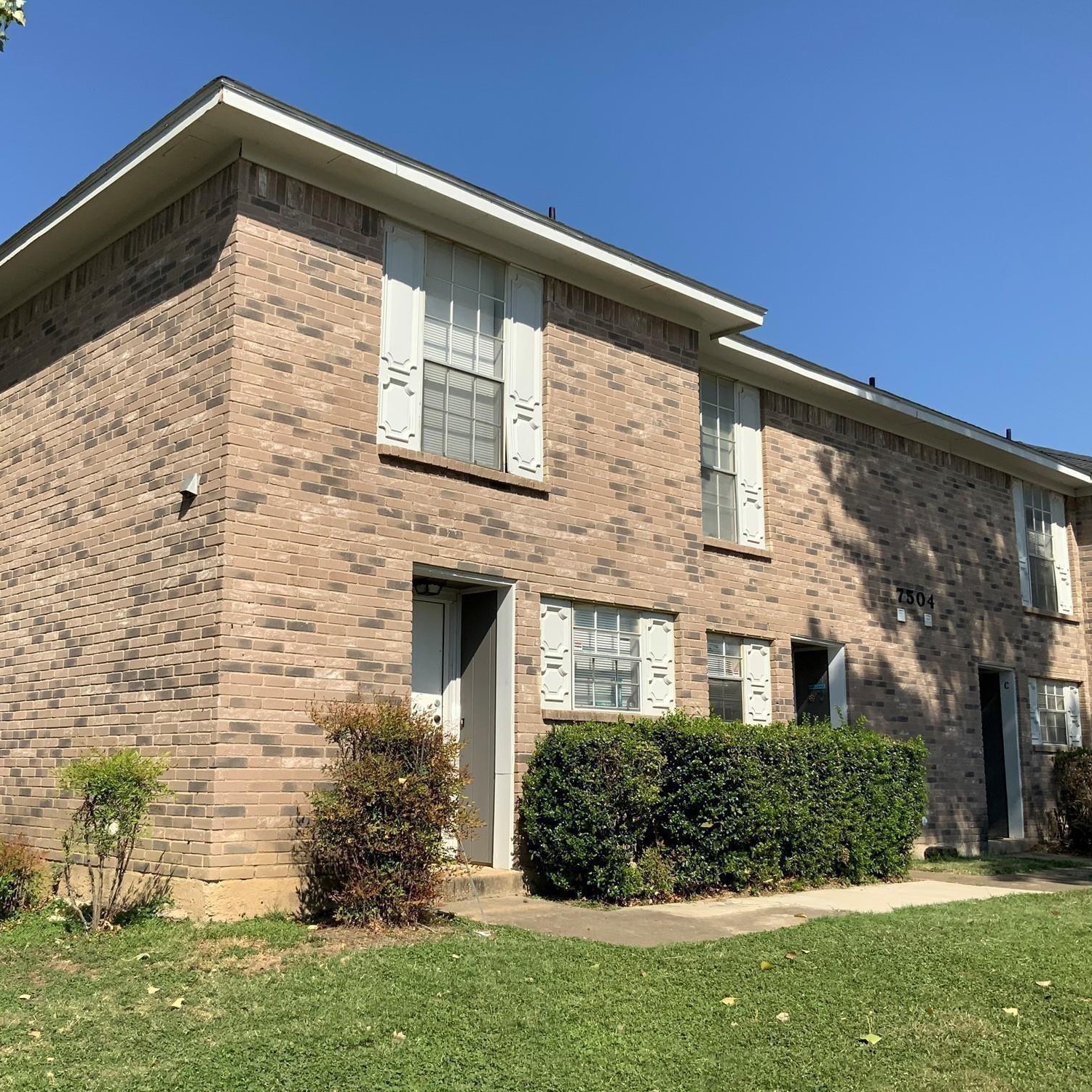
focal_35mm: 35
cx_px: 453
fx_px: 1249
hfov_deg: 47.0
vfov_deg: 47.2
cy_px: 542
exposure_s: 1/2427
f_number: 1.8
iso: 16
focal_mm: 3
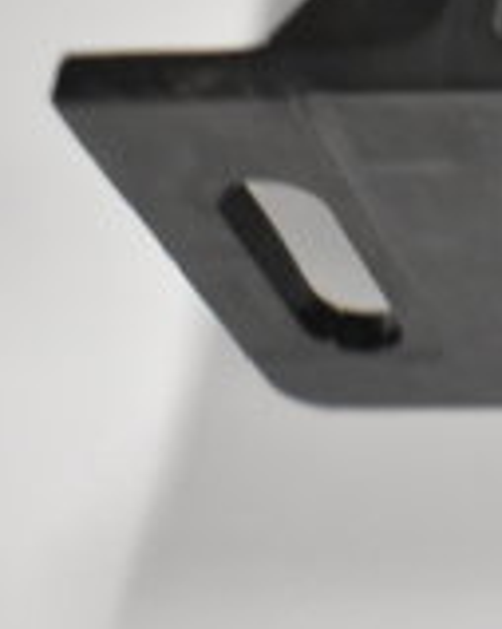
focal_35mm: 146
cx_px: 1111
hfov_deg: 9.6
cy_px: -10
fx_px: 2710
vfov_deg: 13.0
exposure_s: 1/40
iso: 4000
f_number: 4
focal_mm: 27
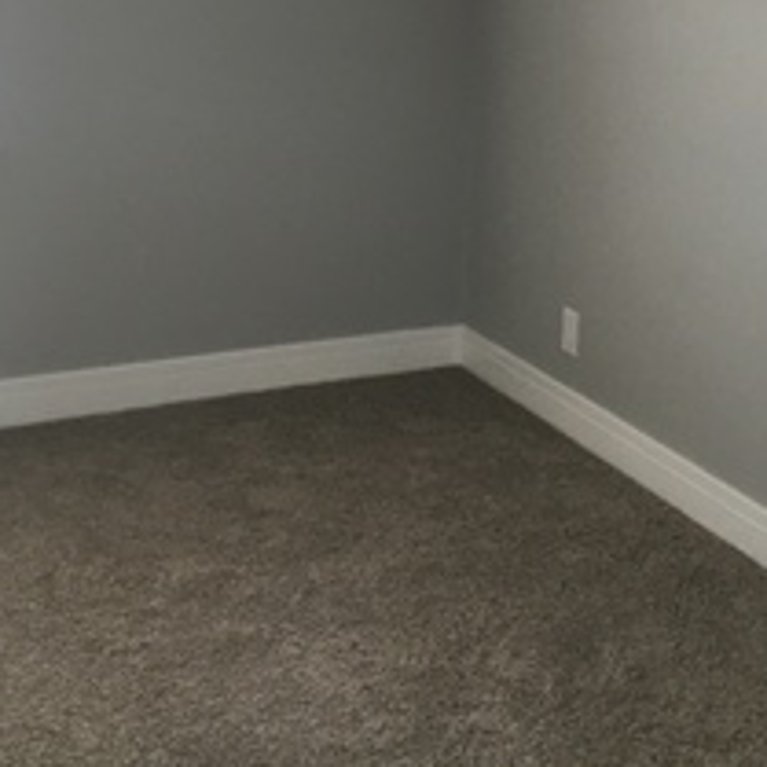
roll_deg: -1.2
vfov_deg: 27.8
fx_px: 1479
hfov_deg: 29.0
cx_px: 448
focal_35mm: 59
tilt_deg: -7.6
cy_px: 51
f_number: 2.2
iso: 80
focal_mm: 4.15
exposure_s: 1/30
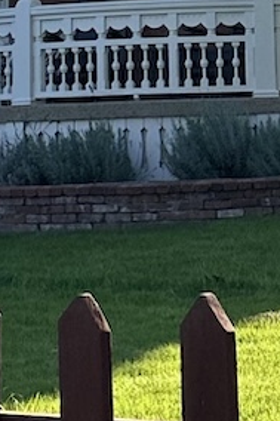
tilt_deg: +14.0
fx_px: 2056
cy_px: -344
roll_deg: +0.5
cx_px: 230
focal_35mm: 176
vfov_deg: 10.9
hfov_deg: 7.8
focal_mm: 6.86
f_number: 1.78
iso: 80
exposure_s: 1/3155
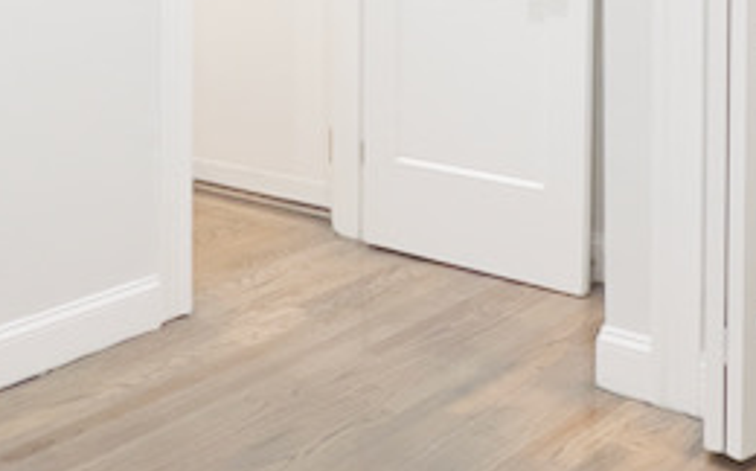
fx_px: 1091
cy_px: -55
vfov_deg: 22.9
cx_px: 323
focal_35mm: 53
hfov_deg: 38.1
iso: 125
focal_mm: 1.57
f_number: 1.8
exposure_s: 1/60
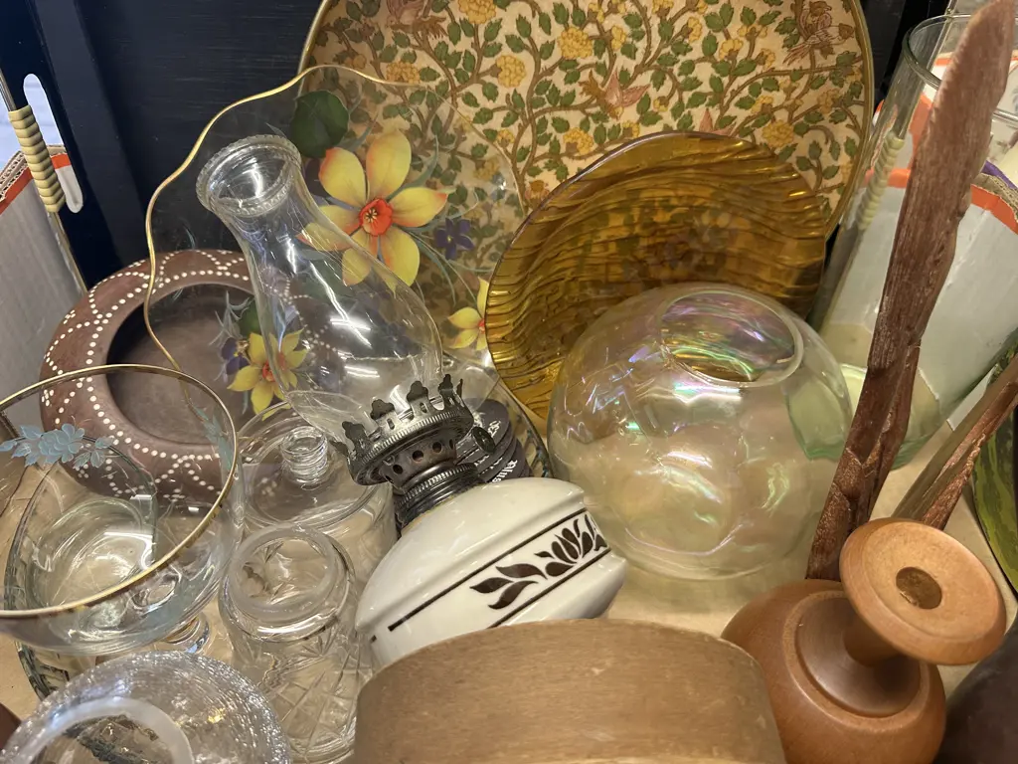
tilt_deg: -45.9
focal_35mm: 24
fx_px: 706
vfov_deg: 56.8
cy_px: 382
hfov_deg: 71.6
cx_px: 509
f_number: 1.78
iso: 200
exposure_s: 1/100
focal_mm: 6.86
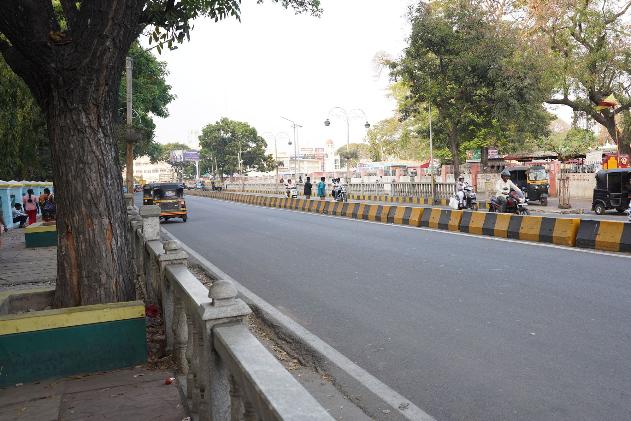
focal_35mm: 24
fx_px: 421
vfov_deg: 53.1
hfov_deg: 73.7
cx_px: 316
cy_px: 210
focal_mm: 24
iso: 100
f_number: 2.8
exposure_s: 1/100
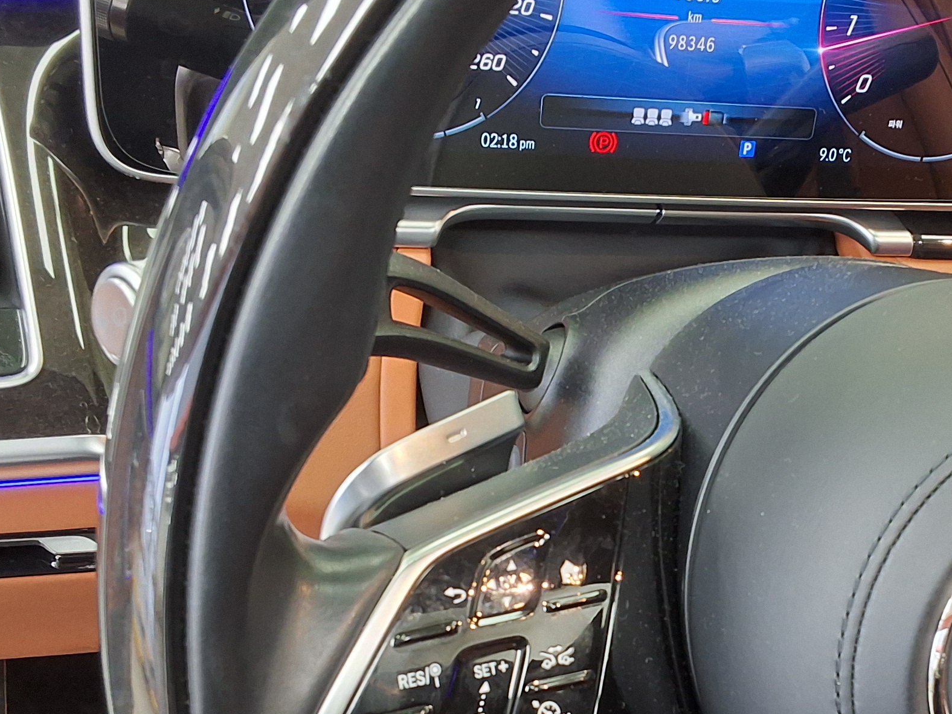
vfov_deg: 24.9
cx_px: 710
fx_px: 1595
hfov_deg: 32.6
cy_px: 541
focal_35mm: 58
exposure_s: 1/30
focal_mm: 2.91
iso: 200
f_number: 1.9
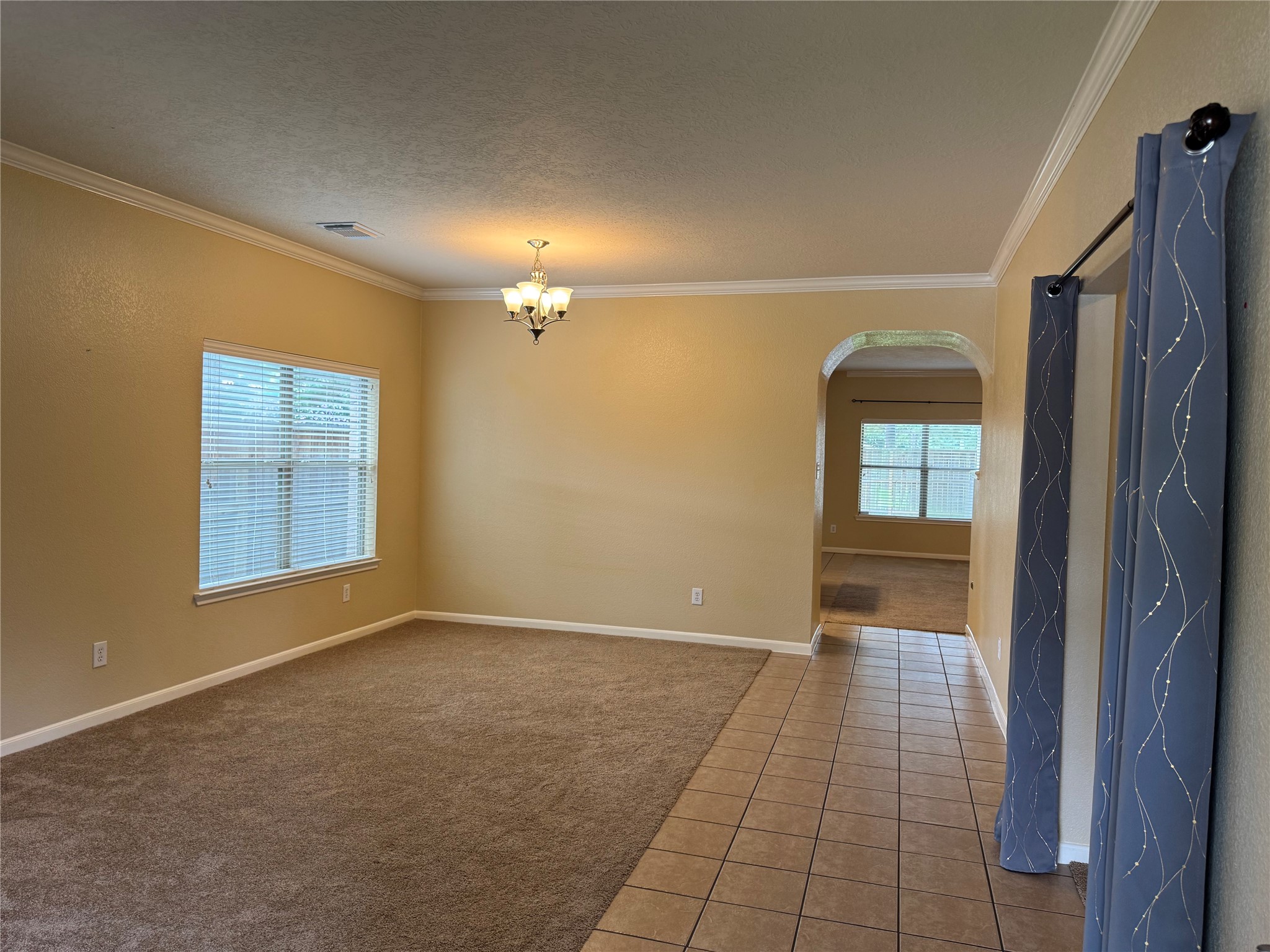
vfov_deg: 56.8
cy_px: 476
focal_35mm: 24
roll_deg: -1.5
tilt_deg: -2.4
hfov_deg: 71.6
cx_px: 635
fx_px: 881
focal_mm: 6.76
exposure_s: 1/120
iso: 160
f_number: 1.78
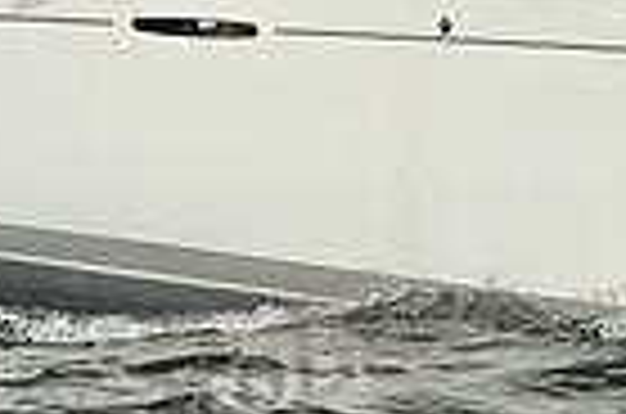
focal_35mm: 293
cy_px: 65
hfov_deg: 7.0
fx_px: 5083
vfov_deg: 4.7
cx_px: 874
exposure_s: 1/1600
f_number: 11
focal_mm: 70
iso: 320
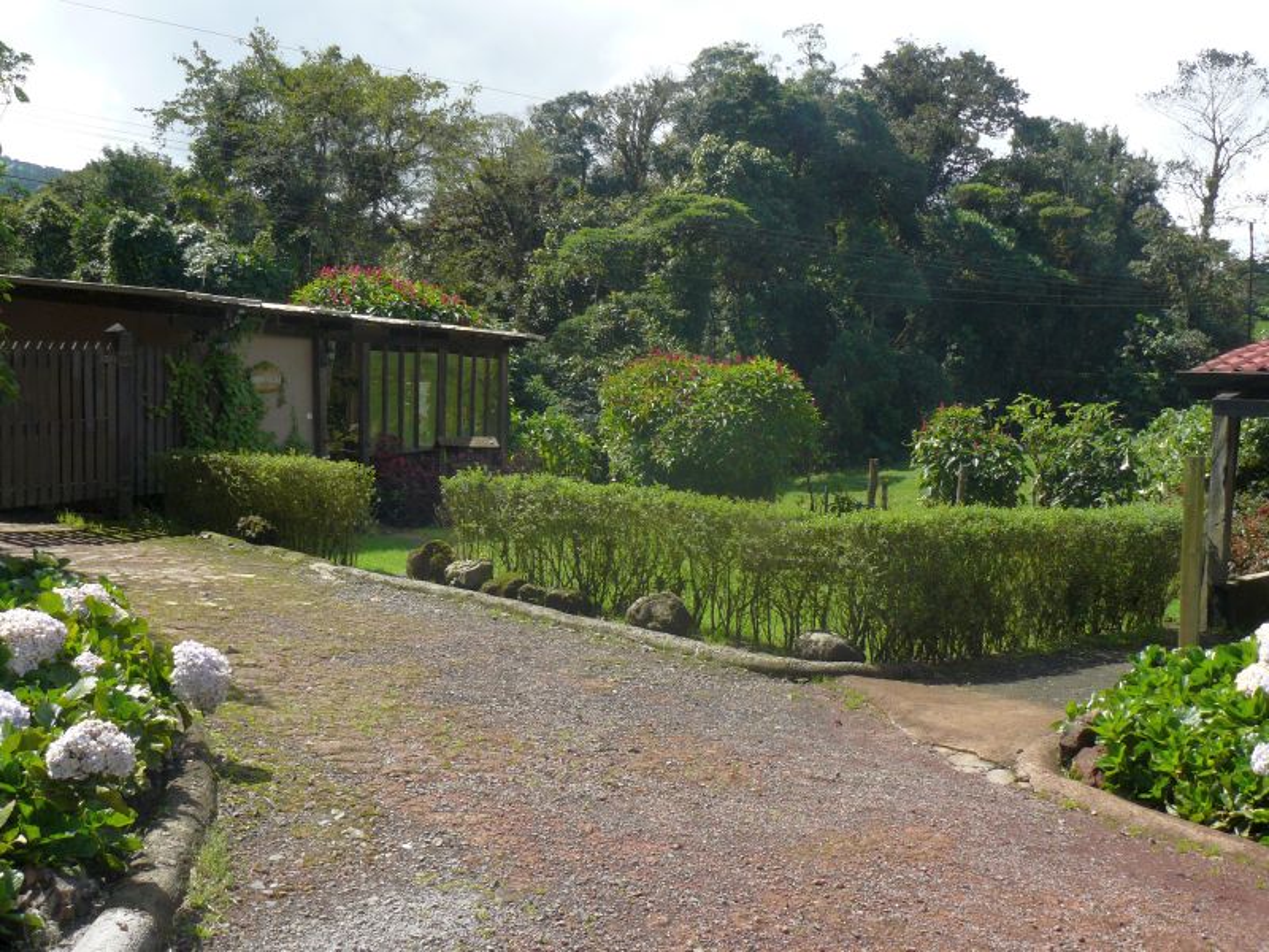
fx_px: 1320
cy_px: 476
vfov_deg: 39.7
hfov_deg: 51.4
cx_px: 634
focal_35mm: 36
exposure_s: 1/320
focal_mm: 6
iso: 100
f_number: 5.6
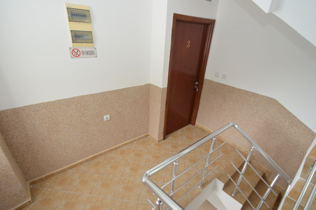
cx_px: 158
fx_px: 145
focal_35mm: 16
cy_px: 105
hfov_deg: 95.1
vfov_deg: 71.8
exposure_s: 1/60
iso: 560
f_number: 4
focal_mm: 11
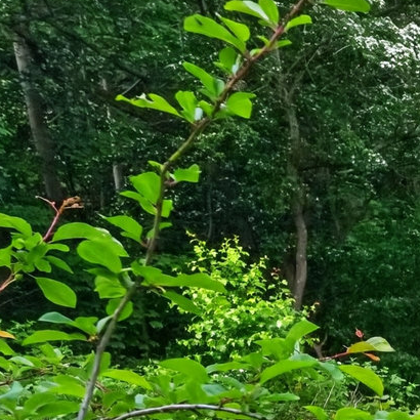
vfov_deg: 14.5
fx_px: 1455
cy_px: 752
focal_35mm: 106
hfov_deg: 10.7
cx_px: 1284
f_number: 8
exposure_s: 1/320
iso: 1250
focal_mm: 20
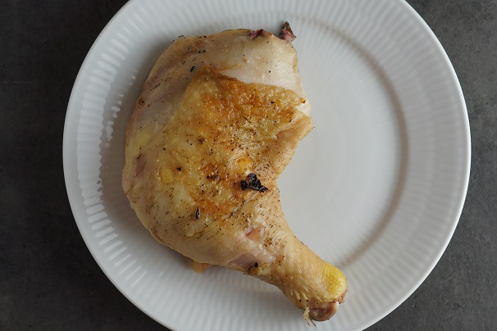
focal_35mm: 99
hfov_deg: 20.6
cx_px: 290
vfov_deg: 13.8
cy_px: 161
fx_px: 1367
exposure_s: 1/80
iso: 100
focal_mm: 50
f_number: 4
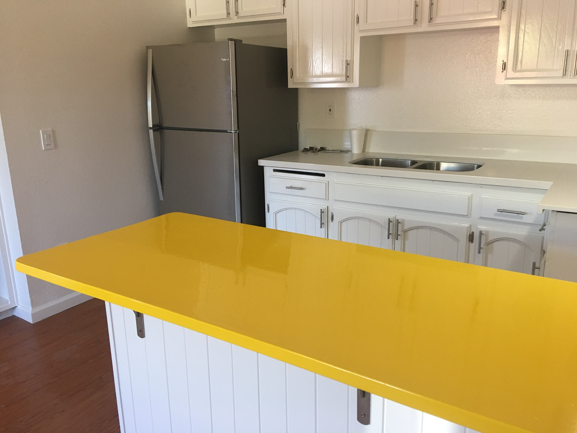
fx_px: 483
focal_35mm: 29
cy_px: 216
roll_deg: +0.3
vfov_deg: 48.2
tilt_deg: -15.4
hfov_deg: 61.7
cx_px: 288
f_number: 2.2
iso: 40
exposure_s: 1/15
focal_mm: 4.15
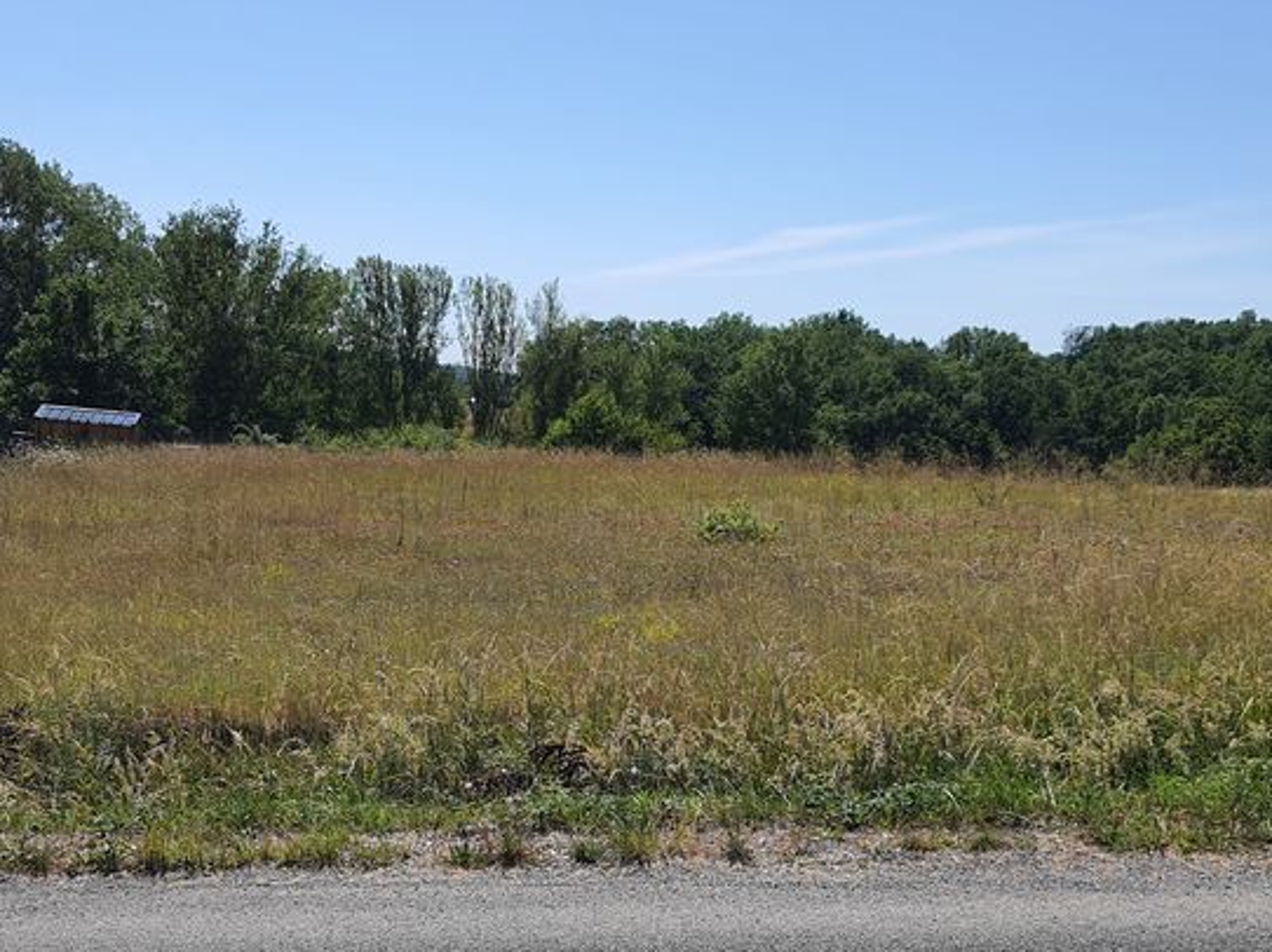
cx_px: 648
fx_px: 1763
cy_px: 650
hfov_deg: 39.7
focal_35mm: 48
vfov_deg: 30.0
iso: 50
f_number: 1.7
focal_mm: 4.32
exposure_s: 1/2928
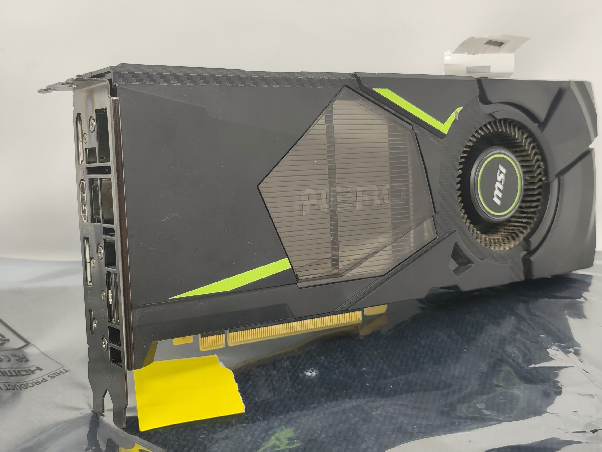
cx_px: 301
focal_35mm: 46
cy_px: 226
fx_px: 800
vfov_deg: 31.5
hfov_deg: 41.2
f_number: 1.7
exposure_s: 1/100
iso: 250
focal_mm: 6.07
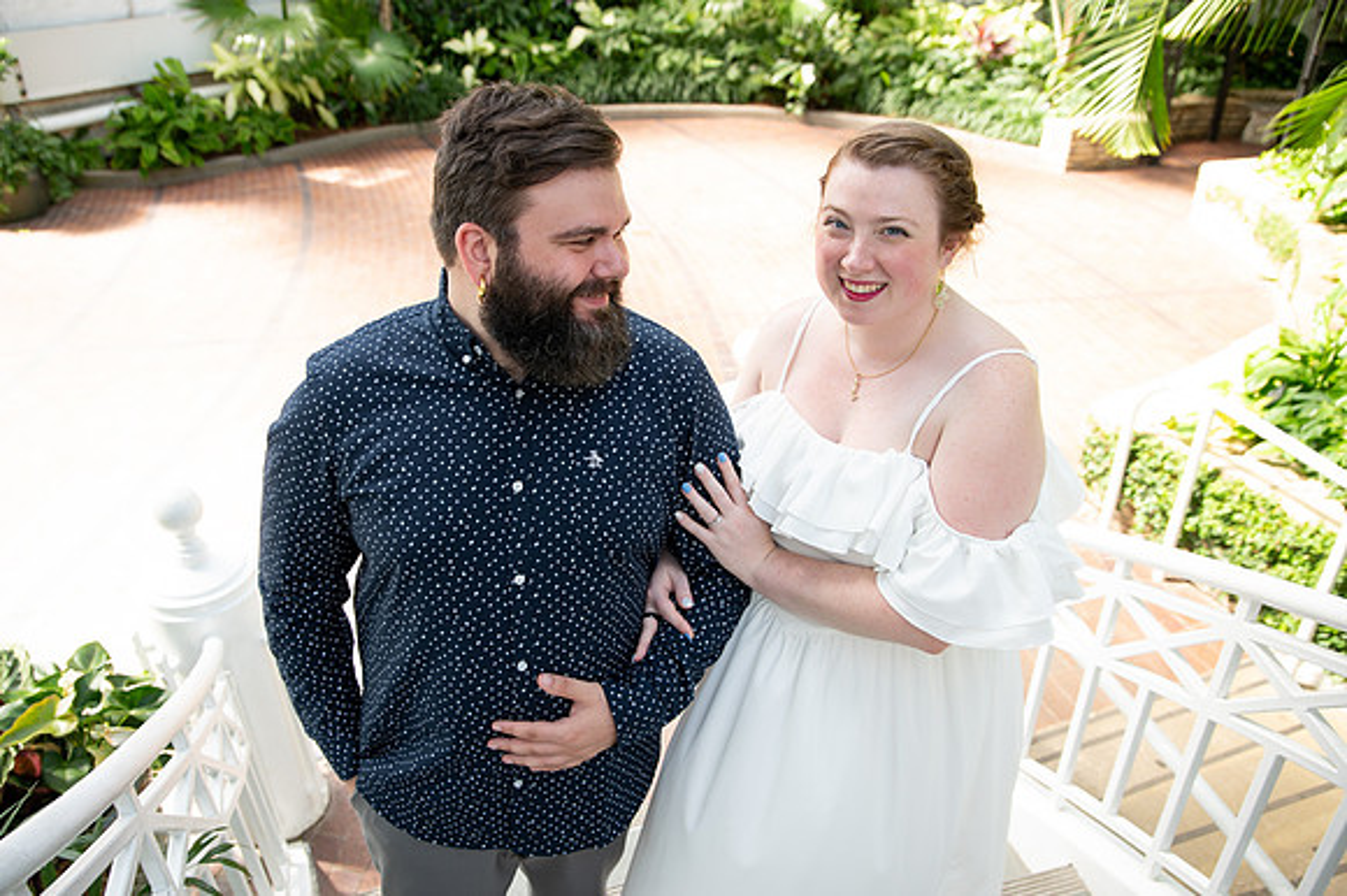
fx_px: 989
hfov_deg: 68.4
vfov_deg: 48.7
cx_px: 632
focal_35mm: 26
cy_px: 461
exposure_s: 1/125
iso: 200
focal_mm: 24
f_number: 2.8
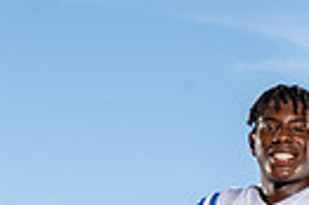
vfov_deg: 7.0
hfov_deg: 11.0
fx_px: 1595
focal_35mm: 186
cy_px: 474
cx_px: 288
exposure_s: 1/250
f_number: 8
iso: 160
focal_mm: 54
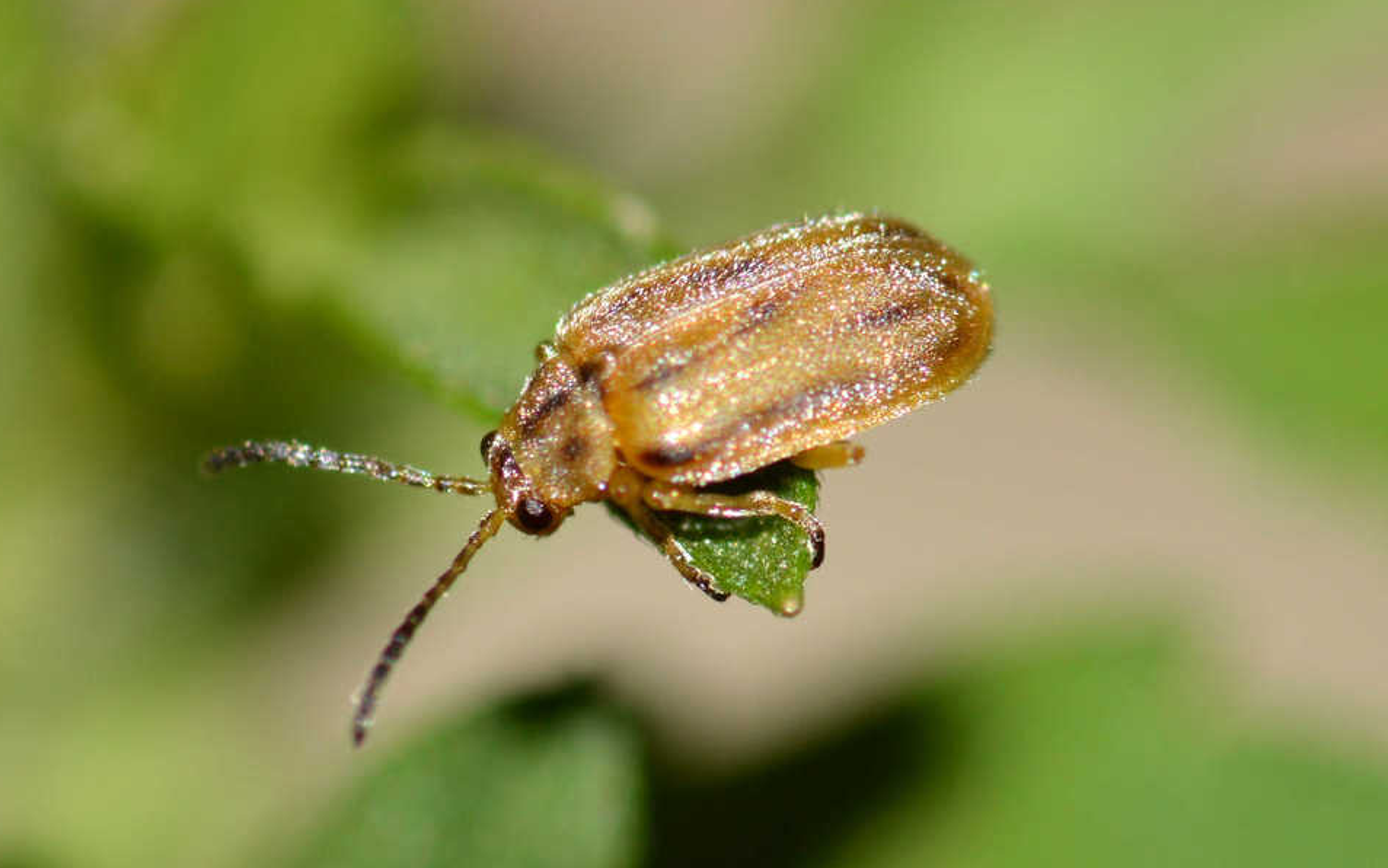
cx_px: 690
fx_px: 5826
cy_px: 438
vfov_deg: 8.5
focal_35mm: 154
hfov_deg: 13.6
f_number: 14
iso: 100
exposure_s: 1/200
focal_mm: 100
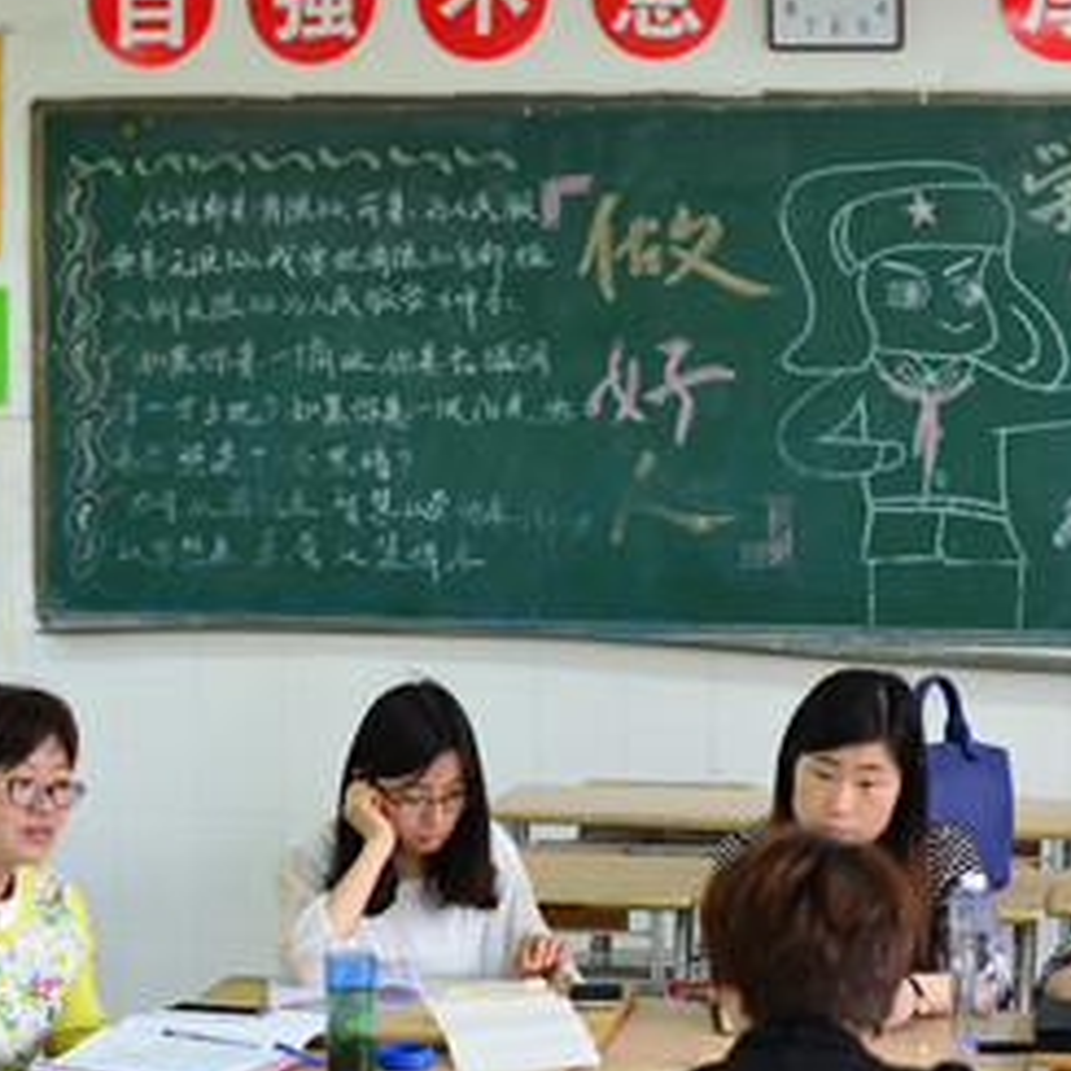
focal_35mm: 104
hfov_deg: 16.7
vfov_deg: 16.6
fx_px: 3640
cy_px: 804
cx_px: 612
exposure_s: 1/100
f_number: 2.8
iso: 400
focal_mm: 50
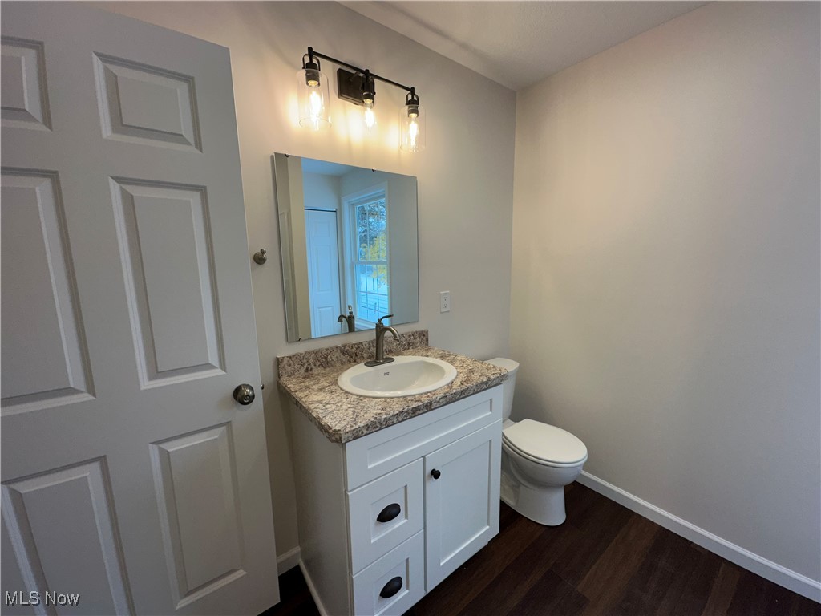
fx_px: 332
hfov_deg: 102.1
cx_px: 410
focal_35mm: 14
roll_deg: +1.0
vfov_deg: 85.7
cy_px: 308
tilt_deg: -5.8
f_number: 2.2
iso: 64
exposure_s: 1/120
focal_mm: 2.22
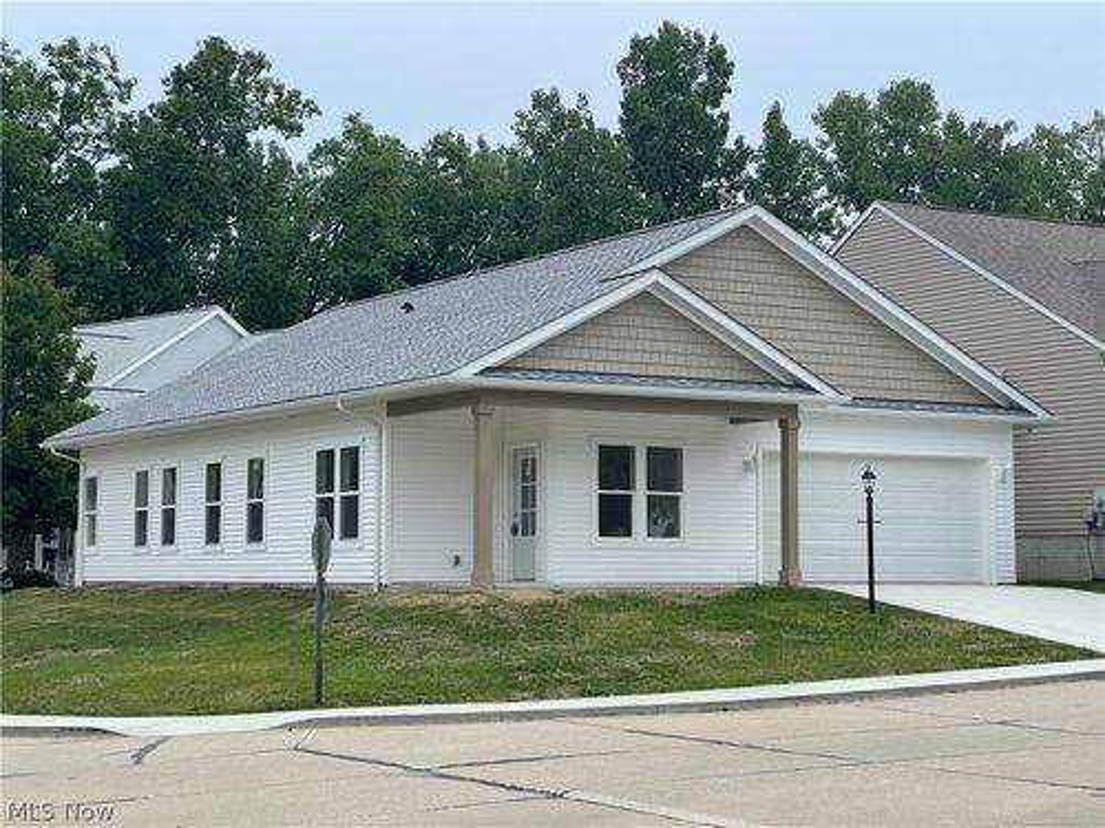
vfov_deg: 22.9
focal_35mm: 64
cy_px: 414
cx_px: 552
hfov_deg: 30.3
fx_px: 2043
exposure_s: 1/419
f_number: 2.2
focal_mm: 7.5
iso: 20
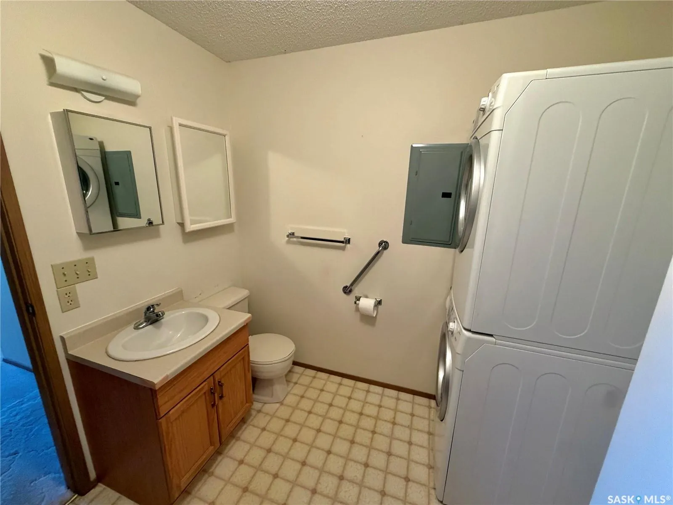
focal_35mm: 14
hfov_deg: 102.1
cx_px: 336
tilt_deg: -13.3
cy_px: 252
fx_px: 272
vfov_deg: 85.7
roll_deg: -0.9
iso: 500
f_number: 2.2
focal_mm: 2.22
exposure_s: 1/60
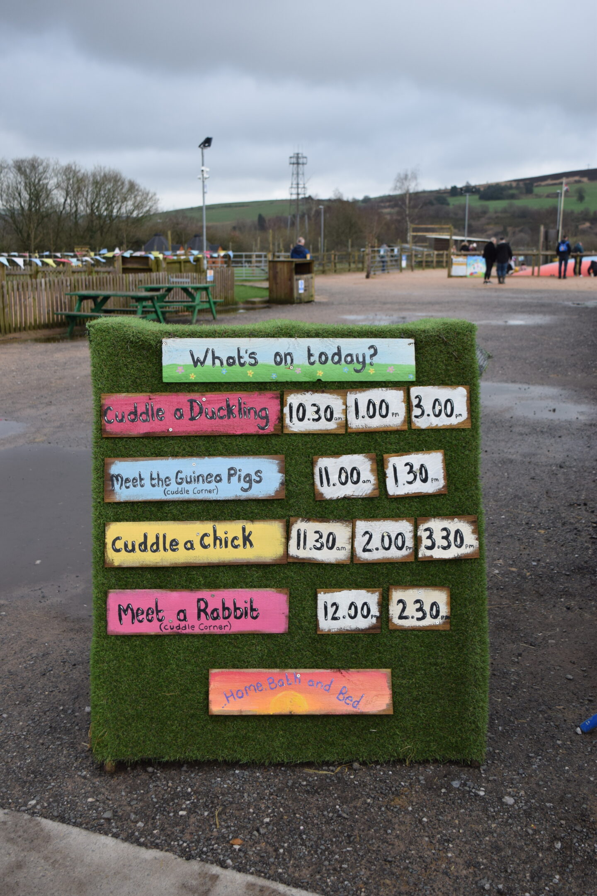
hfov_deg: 36.9
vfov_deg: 53.1
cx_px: 298
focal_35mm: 36
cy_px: 448
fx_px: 895
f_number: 5
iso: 400
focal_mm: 24
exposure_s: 1/1250
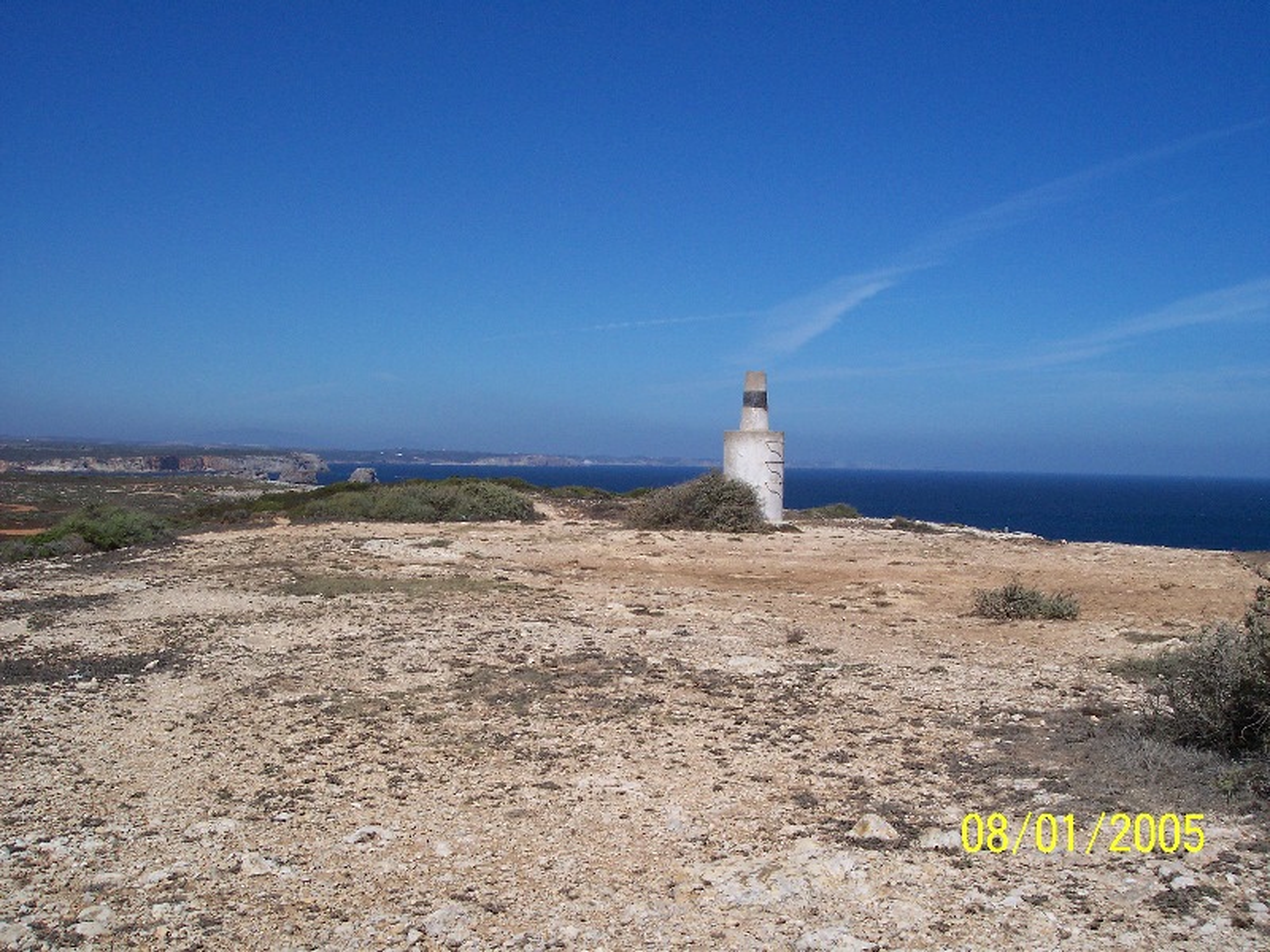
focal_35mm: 38
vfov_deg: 37.7
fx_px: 1394
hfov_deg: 49.0
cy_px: 476
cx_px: 635
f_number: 4.8
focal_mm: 8
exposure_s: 1/1000
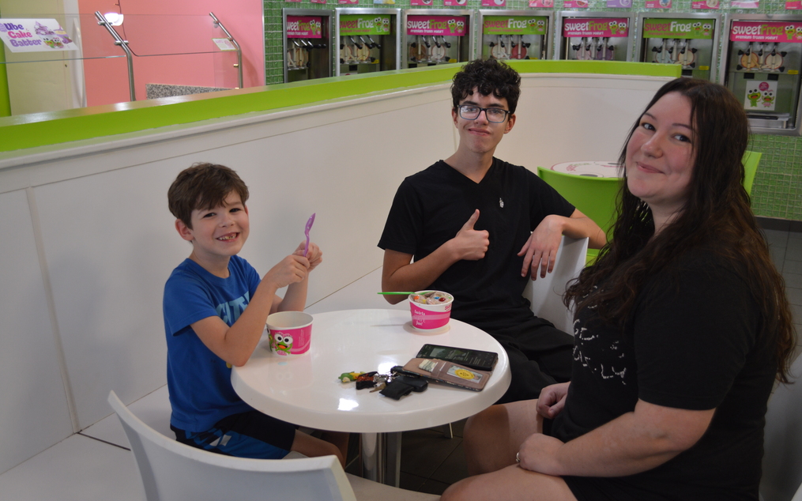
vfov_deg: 34.4
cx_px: 401
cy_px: 249
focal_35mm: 37
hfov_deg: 52.8
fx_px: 809
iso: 400
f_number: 4
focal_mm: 24
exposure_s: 1/40
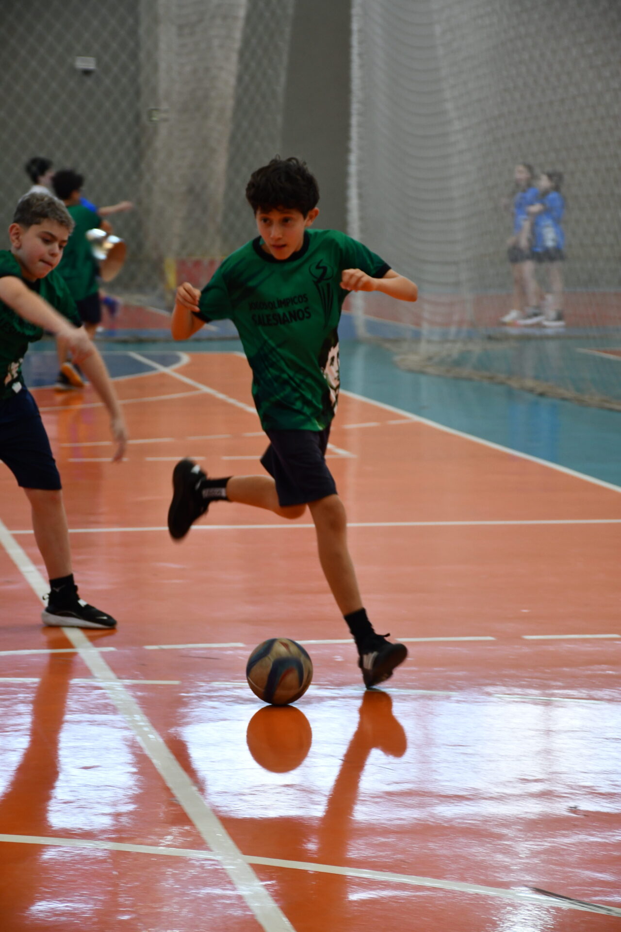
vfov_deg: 19.5
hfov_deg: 13.0
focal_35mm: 105
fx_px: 2717
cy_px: 466
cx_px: 310
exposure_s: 1/125
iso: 900
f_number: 5
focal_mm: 70
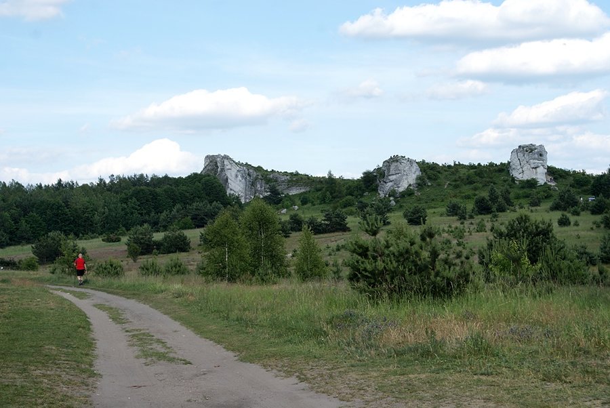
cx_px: 305
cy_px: 204
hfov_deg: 24.6
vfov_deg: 16.6
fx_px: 1399
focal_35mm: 82
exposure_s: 1/125
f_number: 9
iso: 100
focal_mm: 55
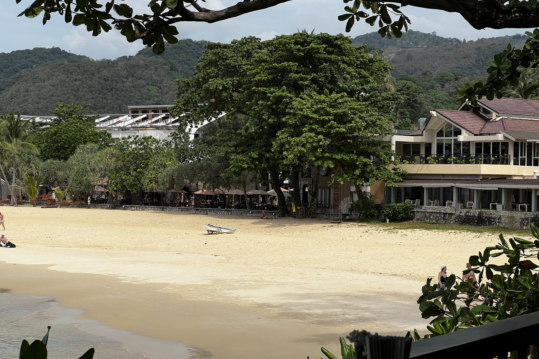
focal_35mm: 81
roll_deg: -0.4
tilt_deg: +1.4
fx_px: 1213
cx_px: 268
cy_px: 173
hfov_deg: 25.1
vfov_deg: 16.9
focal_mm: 9
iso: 32
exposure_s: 1/1508
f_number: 2.8
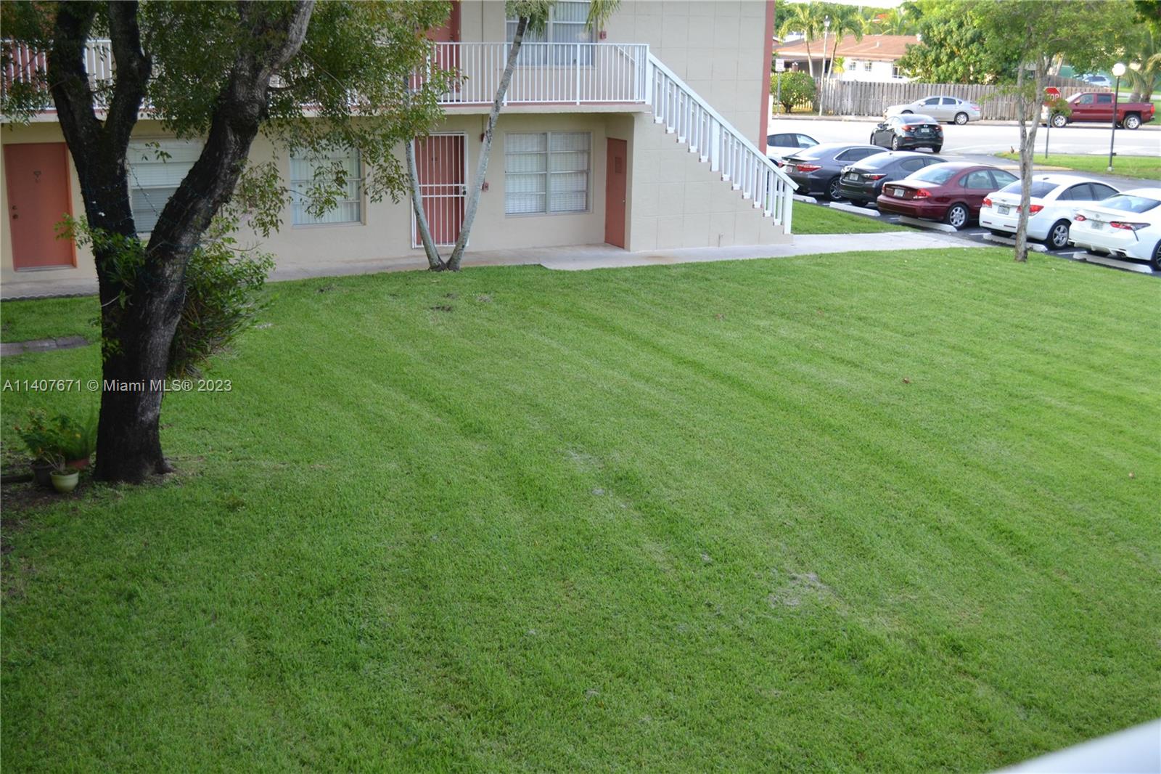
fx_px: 1257
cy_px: 387
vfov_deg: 34.2
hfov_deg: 49.6
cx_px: 580
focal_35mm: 39
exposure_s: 1/100
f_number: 5
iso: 400
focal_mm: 26
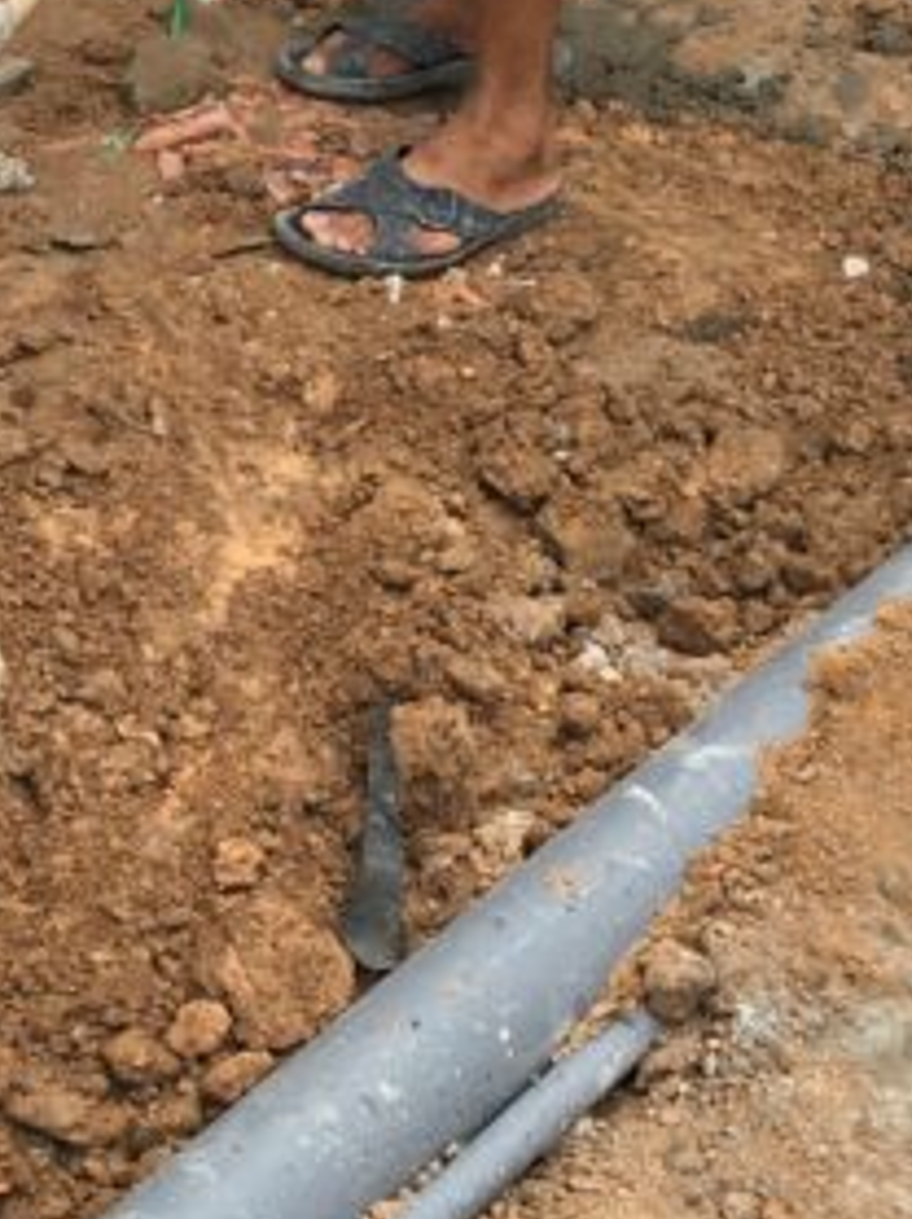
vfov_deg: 18.4
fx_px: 3765
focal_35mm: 107
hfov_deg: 13.5
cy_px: 495
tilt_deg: -32.3
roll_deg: +0.6
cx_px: -105
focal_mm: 4.15
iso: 25
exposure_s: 1/324
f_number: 2.2
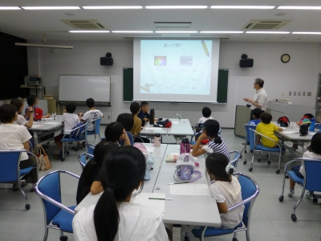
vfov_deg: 56.8
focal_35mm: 24
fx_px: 223
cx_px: 160
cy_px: 120
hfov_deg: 71.6
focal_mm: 4.3
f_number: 3.3
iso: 250
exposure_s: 1/60
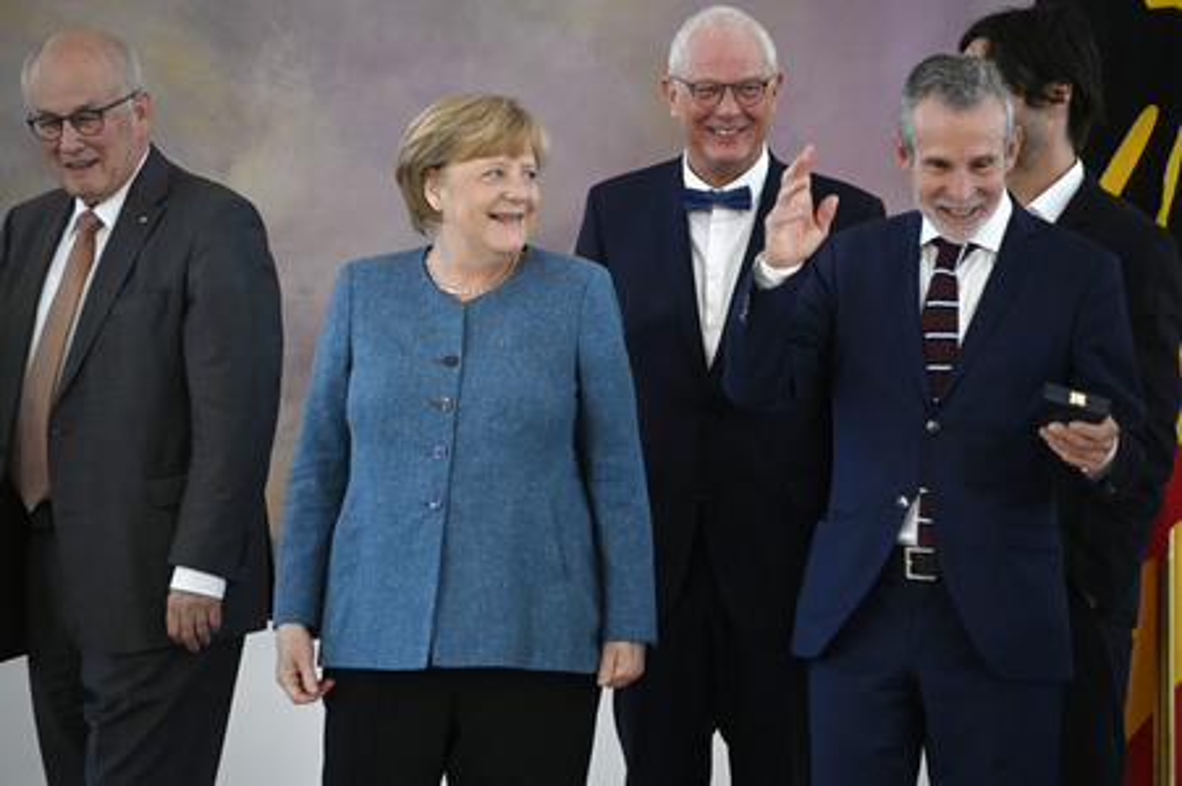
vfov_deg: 6.0
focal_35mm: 230
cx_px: 591
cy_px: 393
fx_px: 7546
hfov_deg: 9.0
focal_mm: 230
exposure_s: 1/400
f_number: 5.6
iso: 6400
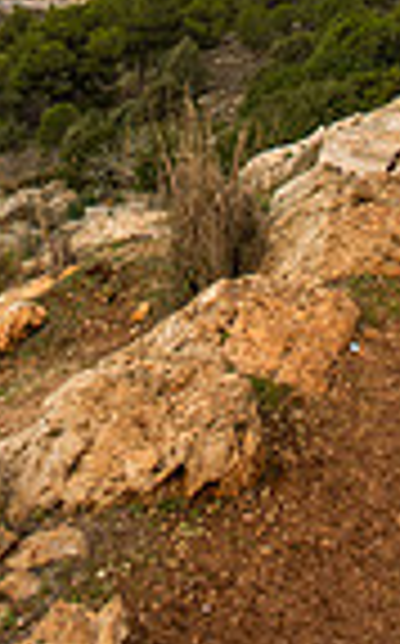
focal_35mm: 77
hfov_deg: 16.9
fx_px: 1347
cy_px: -270
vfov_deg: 22.8
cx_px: 247
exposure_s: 1/800
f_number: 3.5
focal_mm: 24
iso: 100
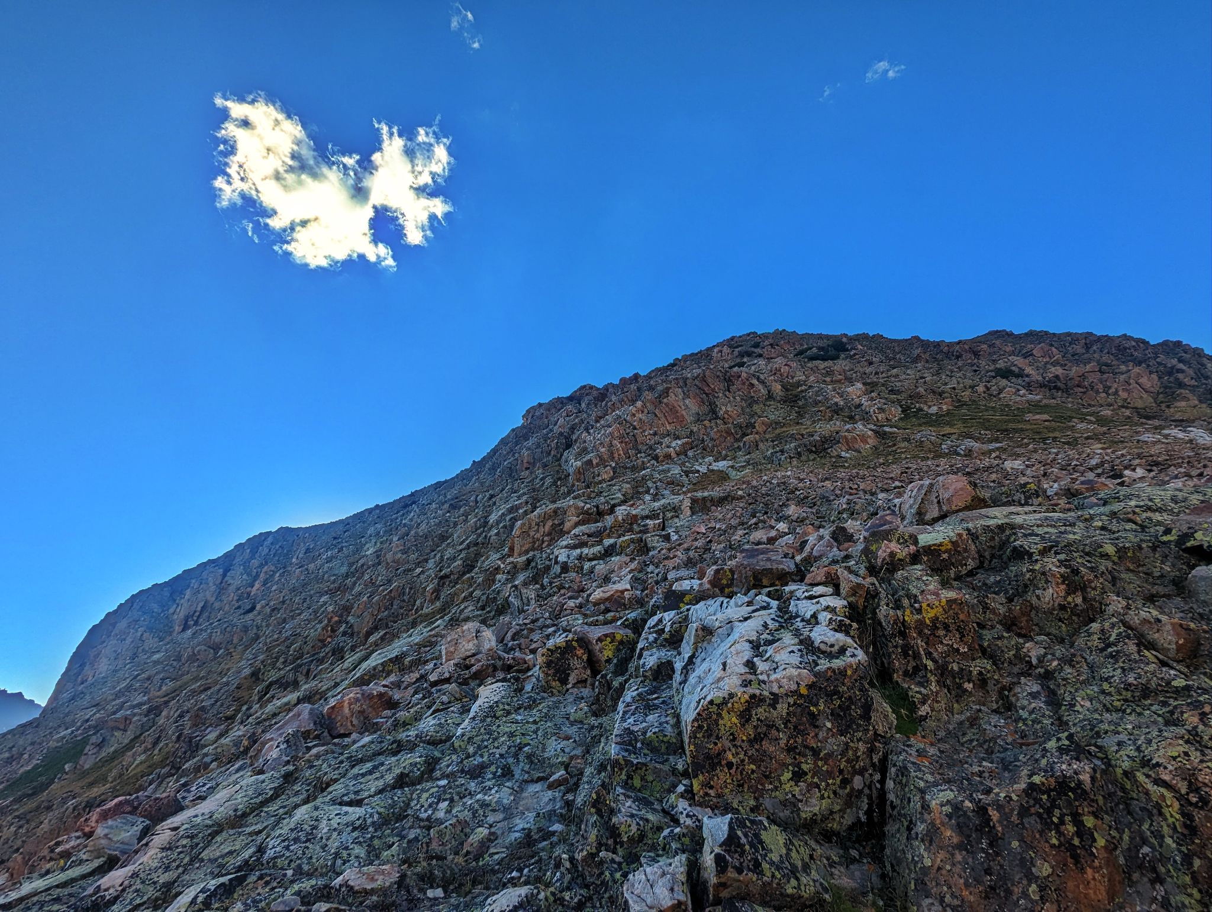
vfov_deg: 78.2
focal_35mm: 16
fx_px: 561
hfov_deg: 94.4
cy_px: 456
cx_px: 606
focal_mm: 2.35
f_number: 2.2
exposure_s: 1/1789
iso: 49
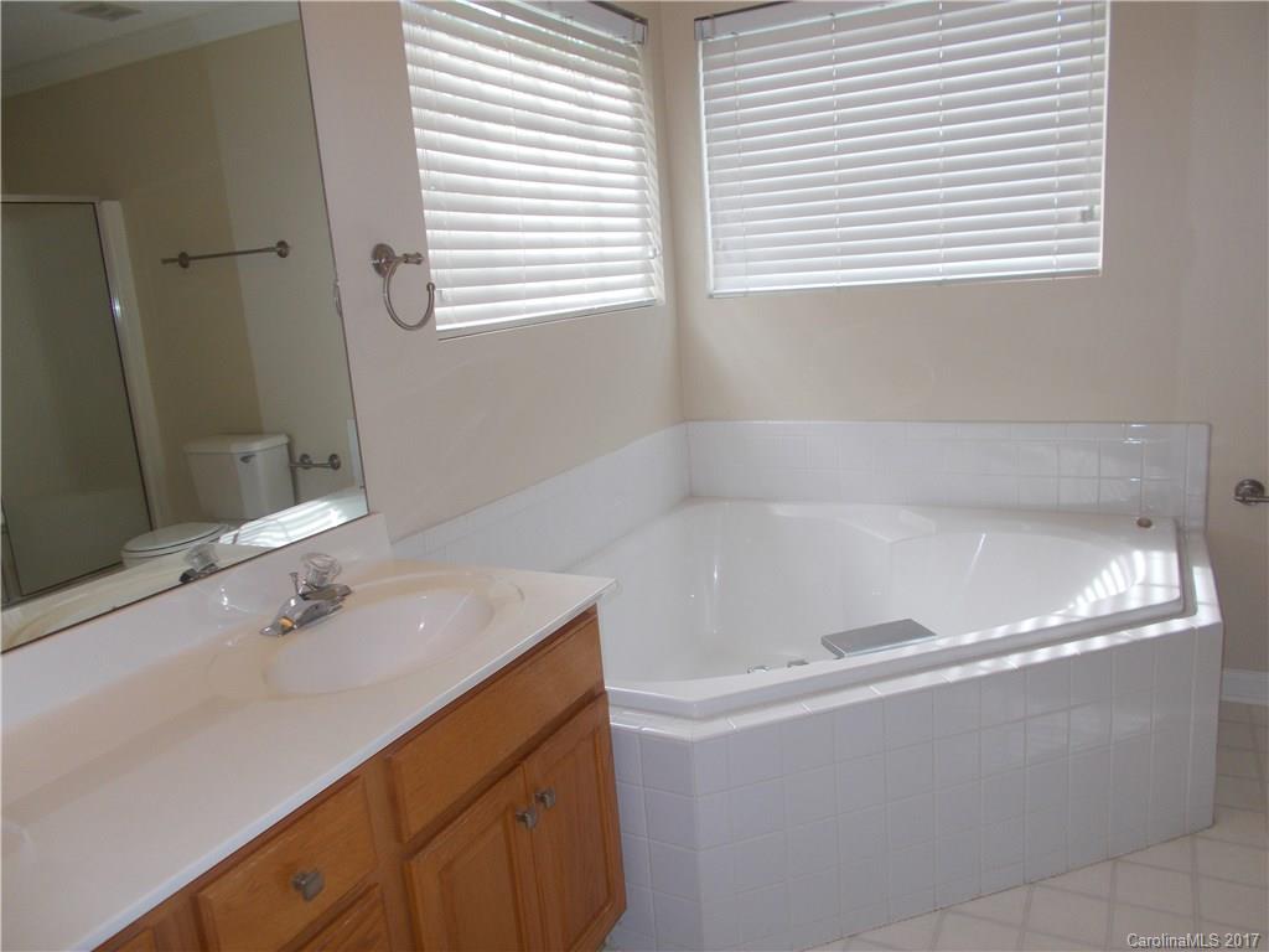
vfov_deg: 53.1
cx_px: 634
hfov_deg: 67.3
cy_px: 476
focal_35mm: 26
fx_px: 953
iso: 80
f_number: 3.2
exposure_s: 1/50
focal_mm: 4.6
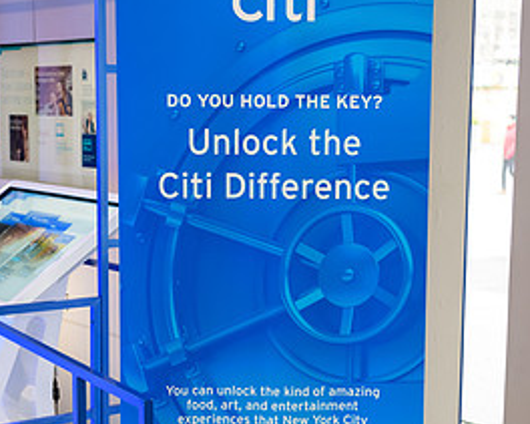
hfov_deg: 26.4
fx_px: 1129
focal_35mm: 72
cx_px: 277
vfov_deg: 21.2
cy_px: 279
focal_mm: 45
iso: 1000
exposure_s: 1/125
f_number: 3.2
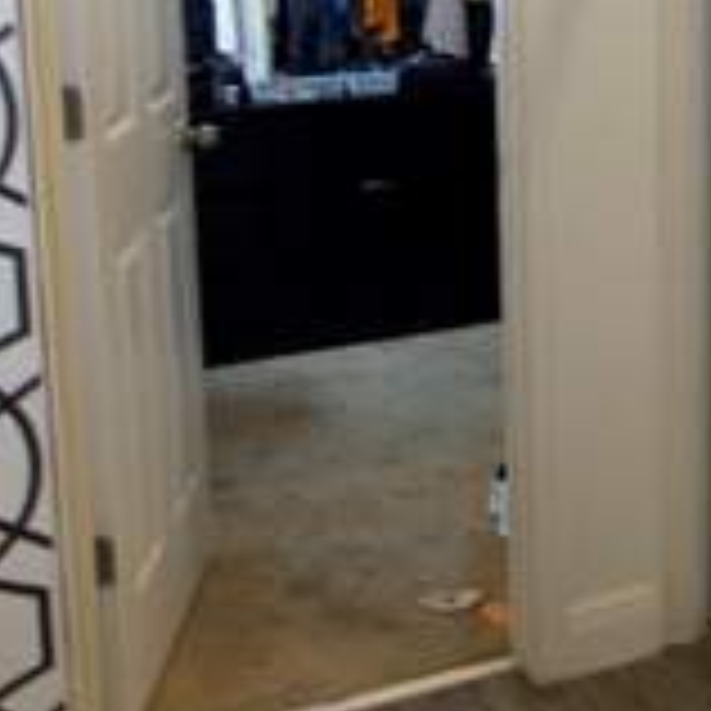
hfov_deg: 26.0
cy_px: 101
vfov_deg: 27.0
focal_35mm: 62
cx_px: 742
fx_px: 1441
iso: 200
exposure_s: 1/40
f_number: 2.5
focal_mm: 9.4
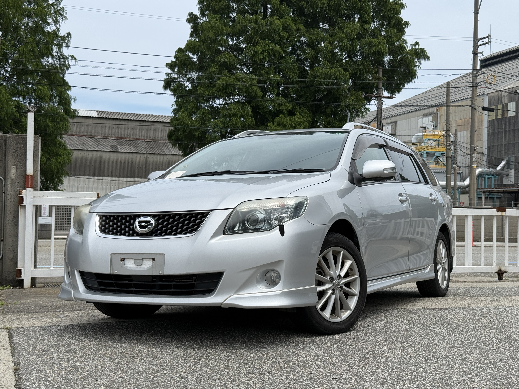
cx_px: 260
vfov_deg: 30.3
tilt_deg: +2.4
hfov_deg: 39.7
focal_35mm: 48
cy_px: 194
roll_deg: -1.2
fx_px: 720
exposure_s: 1/5208
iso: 64
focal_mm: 6.76
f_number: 1.78
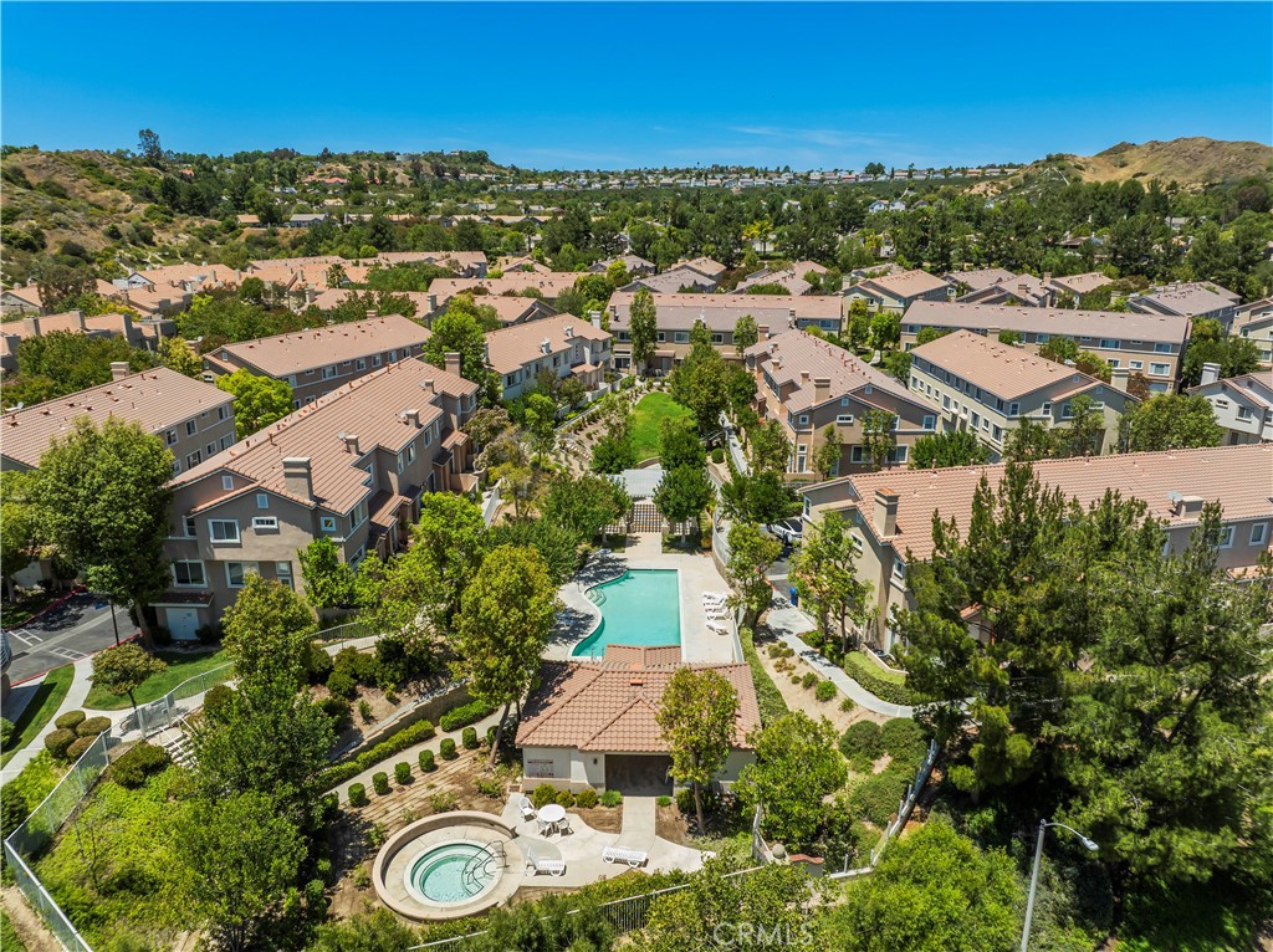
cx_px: 636
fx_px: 882
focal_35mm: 24
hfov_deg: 71.6
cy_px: 476
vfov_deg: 56.7
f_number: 4.5
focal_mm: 12.29
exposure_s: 1/800
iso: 100
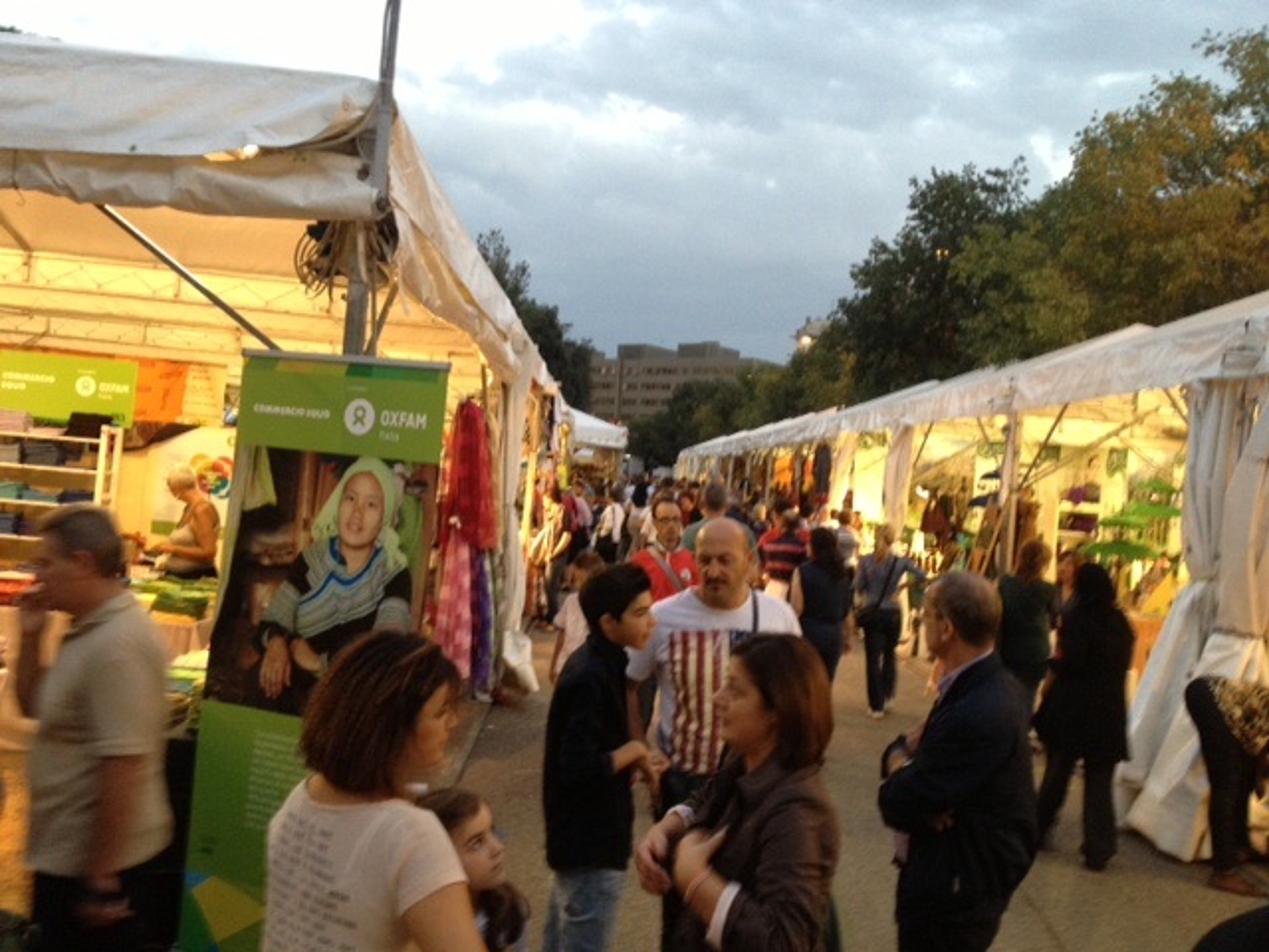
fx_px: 1283
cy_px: 476
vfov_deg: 40.7
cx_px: 634
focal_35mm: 35
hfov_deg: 52.6
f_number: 2.4
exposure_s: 1/20
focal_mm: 4.28
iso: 160
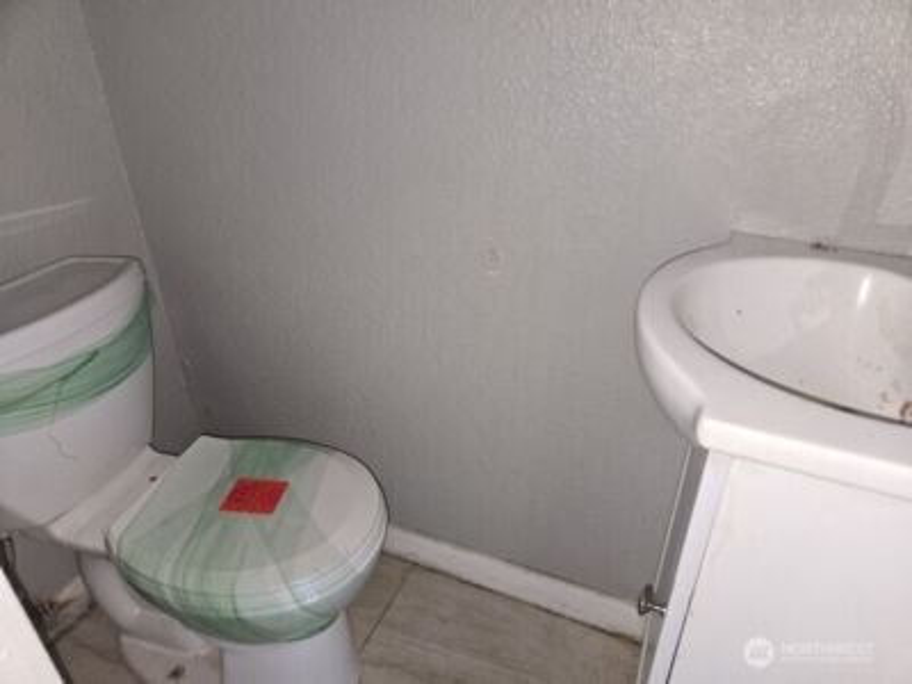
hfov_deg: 73.9
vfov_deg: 58.9
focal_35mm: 23
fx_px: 606
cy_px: 342
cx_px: 456
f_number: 1.8
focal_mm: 5.4
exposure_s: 1/12.5
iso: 250
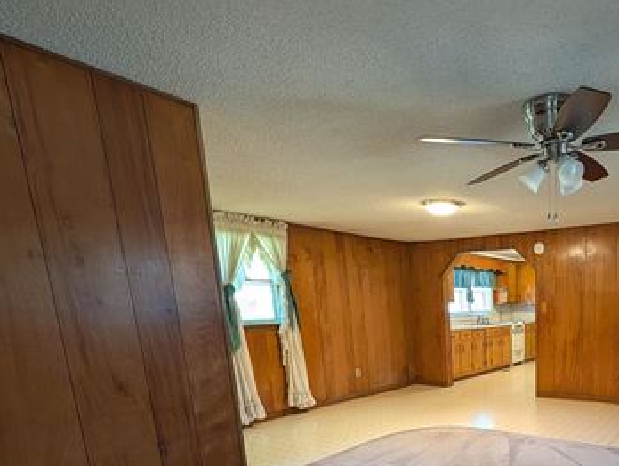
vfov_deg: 55.3
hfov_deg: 67.9
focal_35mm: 22
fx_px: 394
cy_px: 395
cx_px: 509
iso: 156
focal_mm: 2.02
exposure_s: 1/40
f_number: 1.7
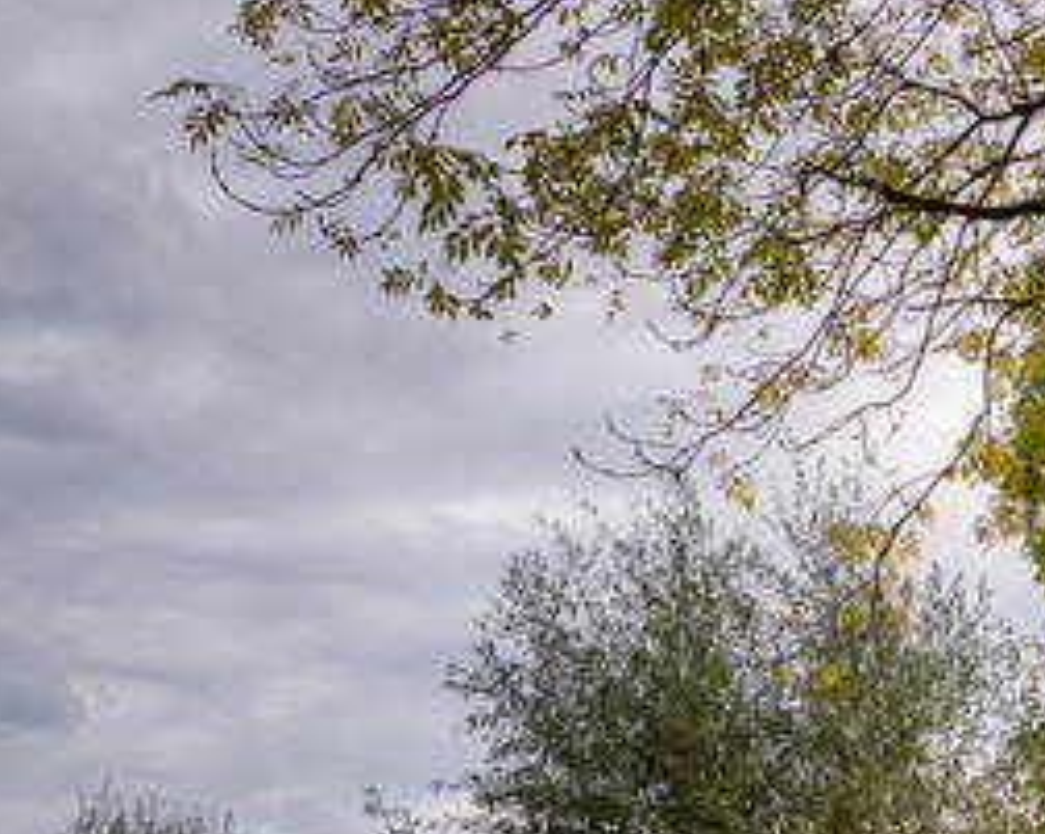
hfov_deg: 18.6
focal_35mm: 94
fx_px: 2904
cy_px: 983
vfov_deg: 15.8
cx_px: 1460
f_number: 8
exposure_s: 1/80
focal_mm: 35
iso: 100
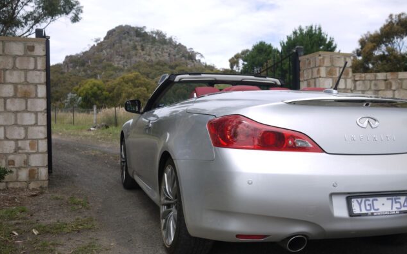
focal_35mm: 43
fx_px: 477
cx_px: 205
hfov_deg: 46.2
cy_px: 134
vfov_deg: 29.8
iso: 100
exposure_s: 1/2000
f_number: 2.8
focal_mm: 20
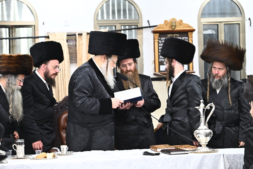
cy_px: 84
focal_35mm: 120
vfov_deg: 11.4
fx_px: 843
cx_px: 126
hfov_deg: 17.1
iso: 1600
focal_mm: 120
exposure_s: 1/200
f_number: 5
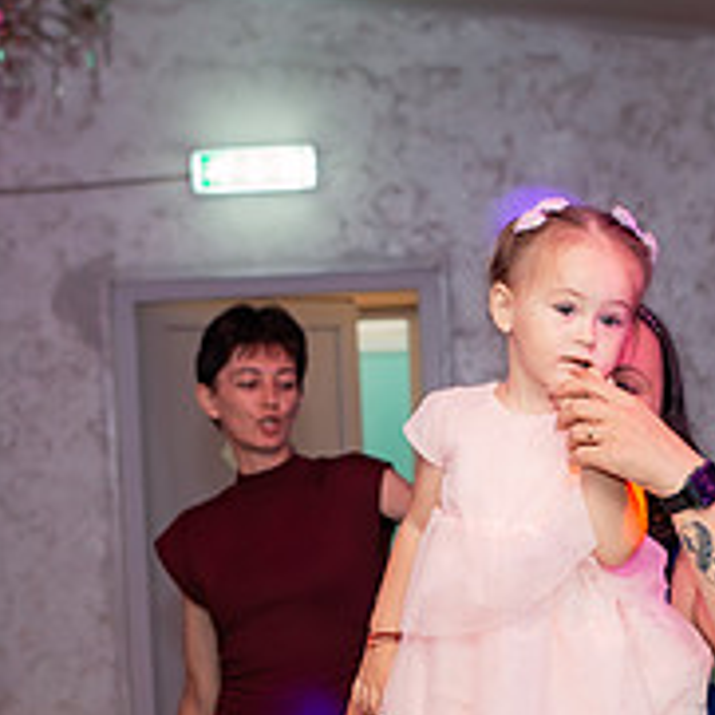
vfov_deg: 14.4
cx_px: 588
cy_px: 498
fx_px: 2828
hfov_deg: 14.3
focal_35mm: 121
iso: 2500
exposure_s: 1/250
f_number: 3.5
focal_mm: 35
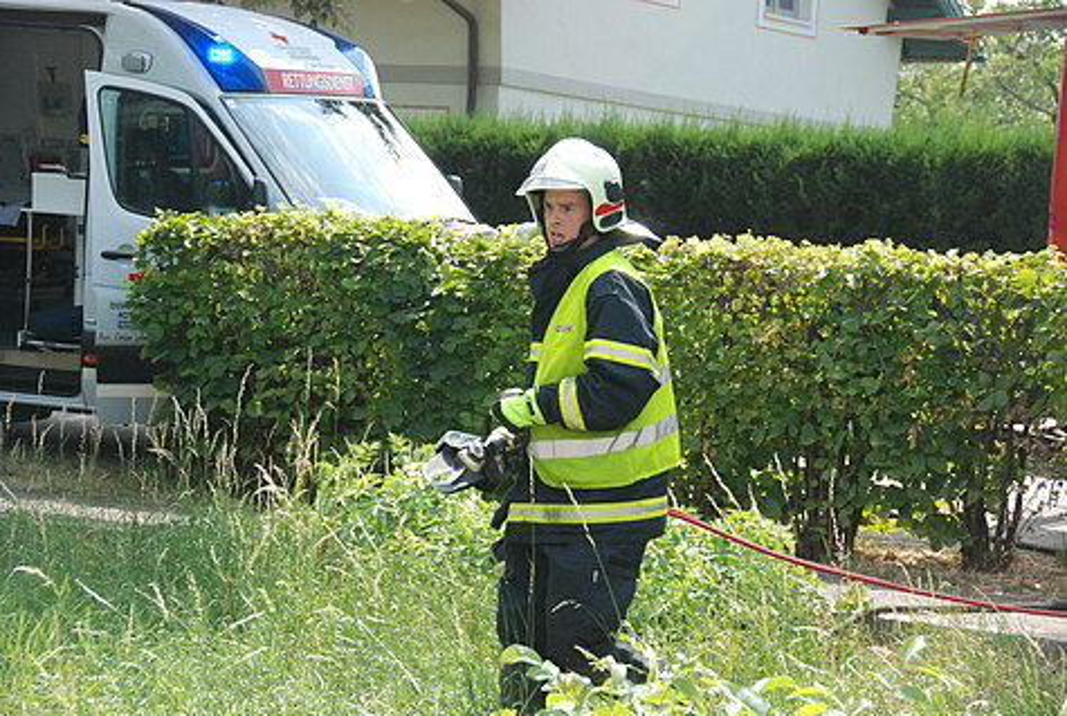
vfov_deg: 13.1
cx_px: 534
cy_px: 358
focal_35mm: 105
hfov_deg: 19.4
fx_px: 3119
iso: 800
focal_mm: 70
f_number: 7.1
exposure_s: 1/800
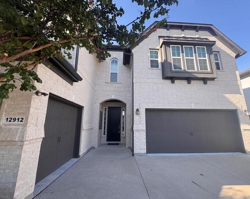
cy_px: 99
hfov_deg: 96.8
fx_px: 111
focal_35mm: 15
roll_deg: -0.4
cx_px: 129
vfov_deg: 84.0
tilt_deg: +13.5
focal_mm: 2.22
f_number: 2.2
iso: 40
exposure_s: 1/359
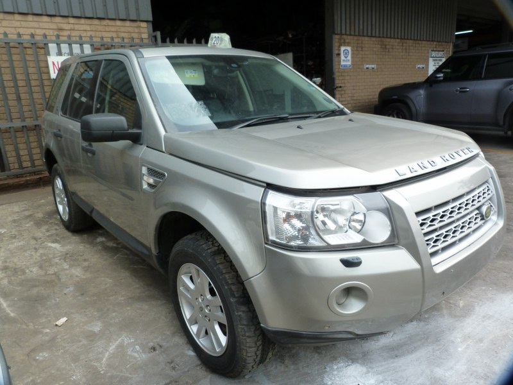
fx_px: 370
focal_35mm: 25
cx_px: 256
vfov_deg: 54.9
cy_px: 192
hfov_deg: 69.4
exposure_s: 1/160
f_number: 4
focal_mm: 4.5
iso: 125
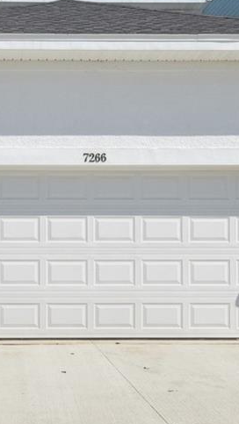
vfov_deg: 39.9
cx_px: 3
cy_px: 216
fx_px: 585
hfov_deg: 22.2
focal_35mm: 52
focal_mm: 10
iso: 100
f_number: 7.1
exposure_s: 1/800
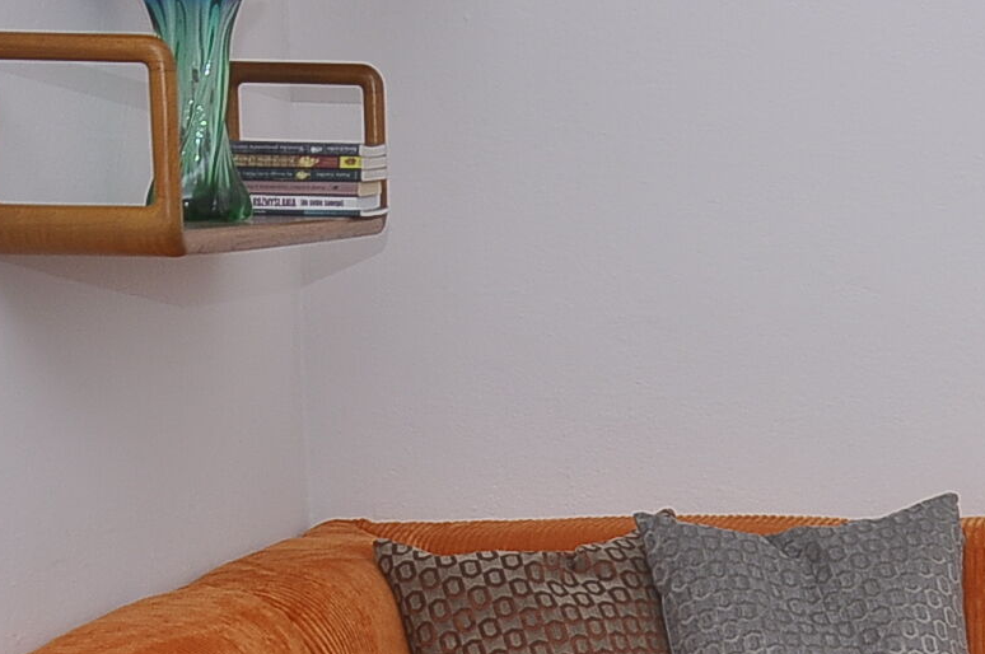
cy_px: 660
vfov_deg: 12.5
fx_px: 2951
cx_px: 1003
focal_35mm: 108
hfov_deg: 18.4
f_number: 5
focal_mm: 26
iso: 280
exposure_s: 1/200
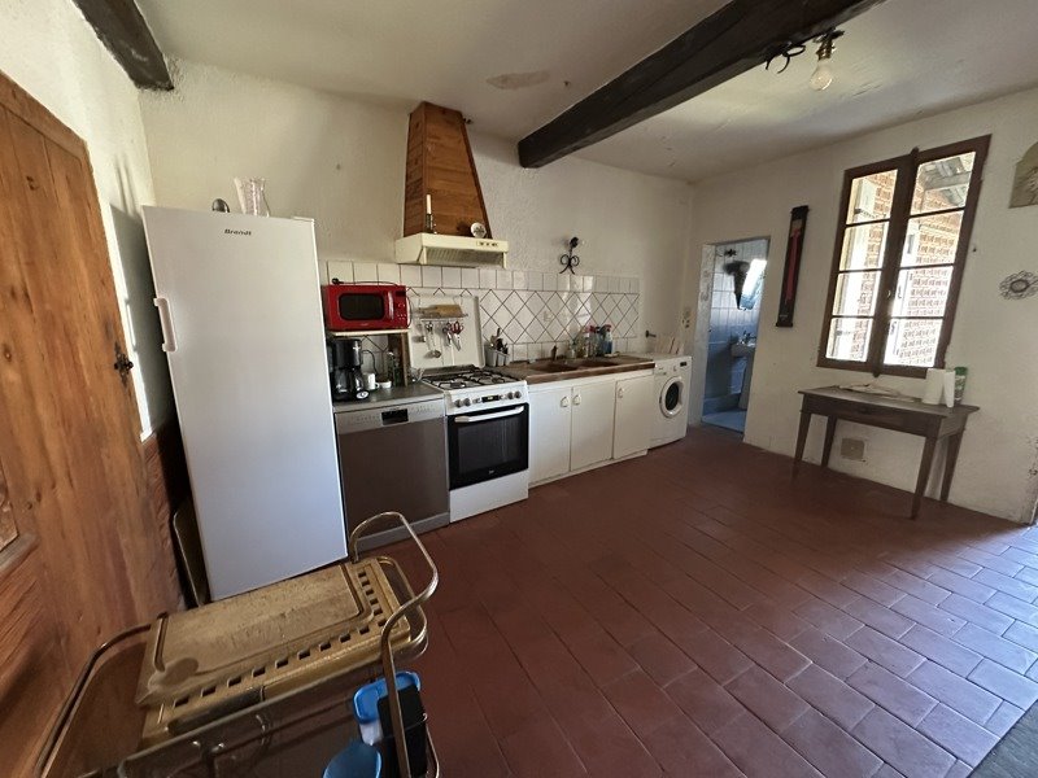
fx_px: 420
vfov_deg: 85.7
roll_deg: +0.2
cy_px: 389
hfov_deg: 102.1
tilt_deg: -12.4
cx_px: 519
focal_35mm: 14
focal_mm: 2.22
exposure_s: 1/60
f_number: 2.2
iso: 1000
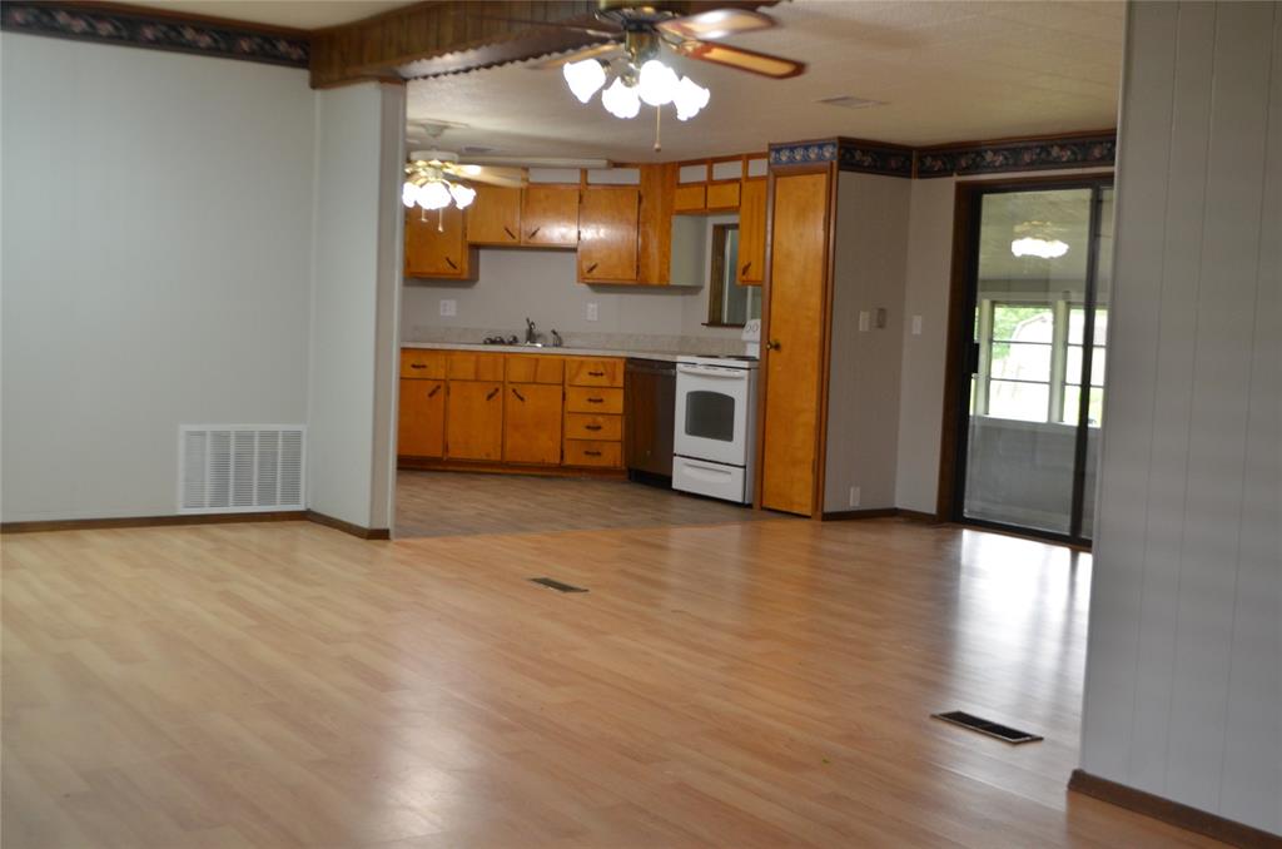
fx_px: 1492
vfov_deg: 31.7
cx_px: 641
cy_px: 424
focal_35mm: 42
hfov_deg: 46.5
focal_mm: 28
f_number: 4.5
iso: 800
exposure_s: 1/60
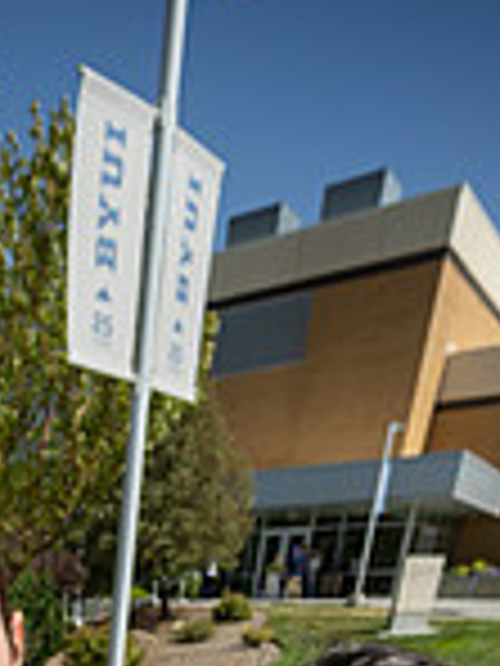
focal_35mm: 41
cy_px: 990
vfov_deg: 29.1
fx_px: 790
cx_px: -63
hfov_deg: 30.9
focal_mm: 14
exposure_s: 1/1600
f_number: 4
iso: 125
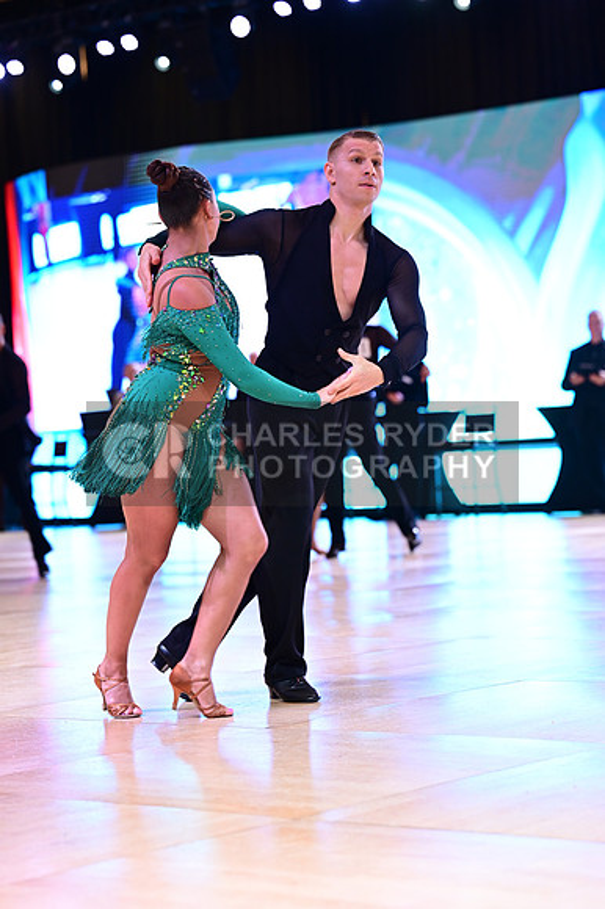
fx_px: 2397
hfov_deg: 14.4
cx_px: 302
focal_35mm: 95
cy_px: 454
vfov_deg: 21.5
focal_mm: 95
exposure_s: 1/250
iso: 2000
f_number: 3.5
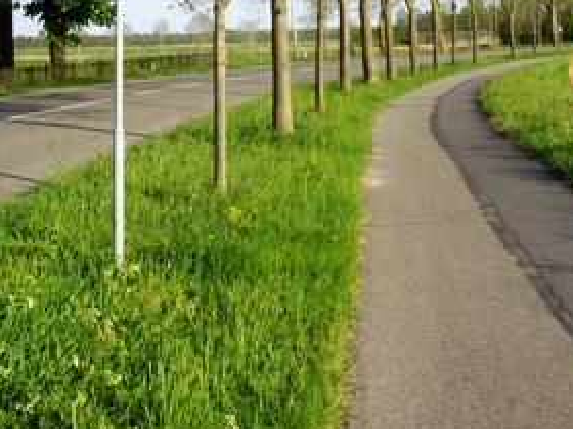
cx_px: 340
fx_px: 1440
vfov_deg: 16.6
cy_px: -18
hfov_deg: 22.5
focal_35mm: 87
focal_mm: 7.9
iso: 64
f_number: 8
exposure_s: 1/60
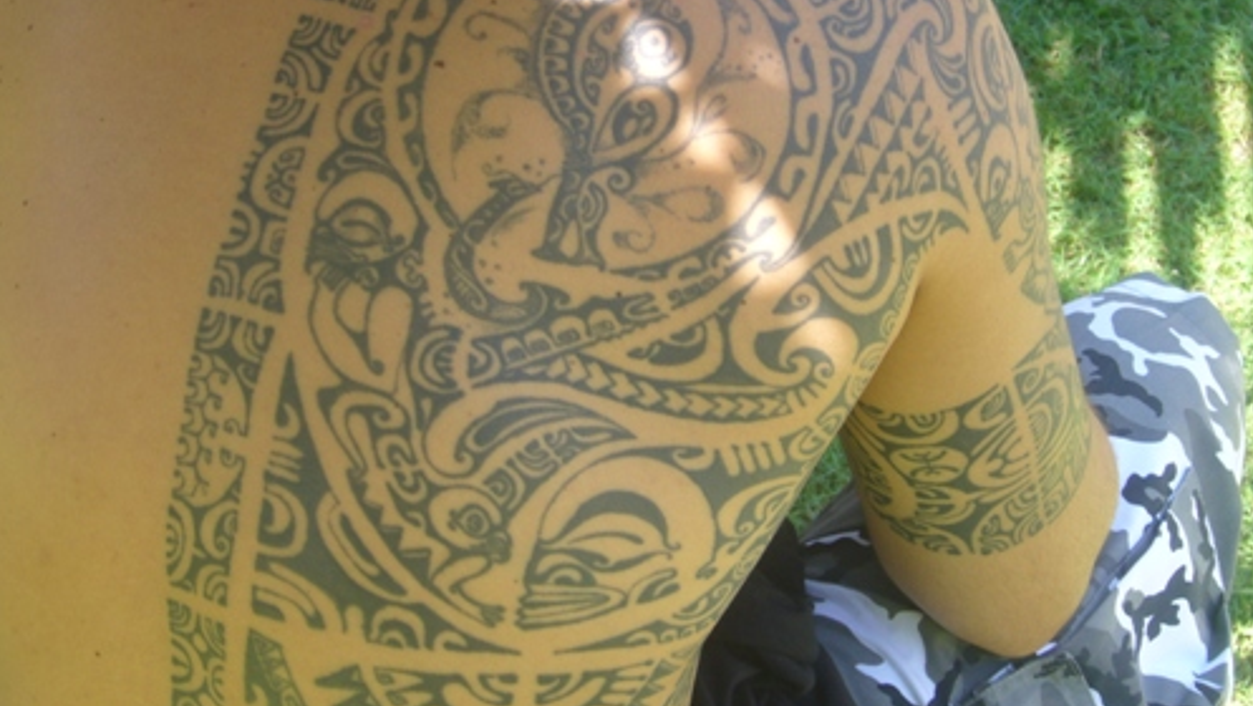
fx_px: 2293
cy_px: 246
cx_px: 625
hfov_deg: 30.6
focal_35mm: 69
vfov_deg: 17.5
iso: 80
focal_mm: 10.4
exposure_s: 1/60
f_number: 3.8
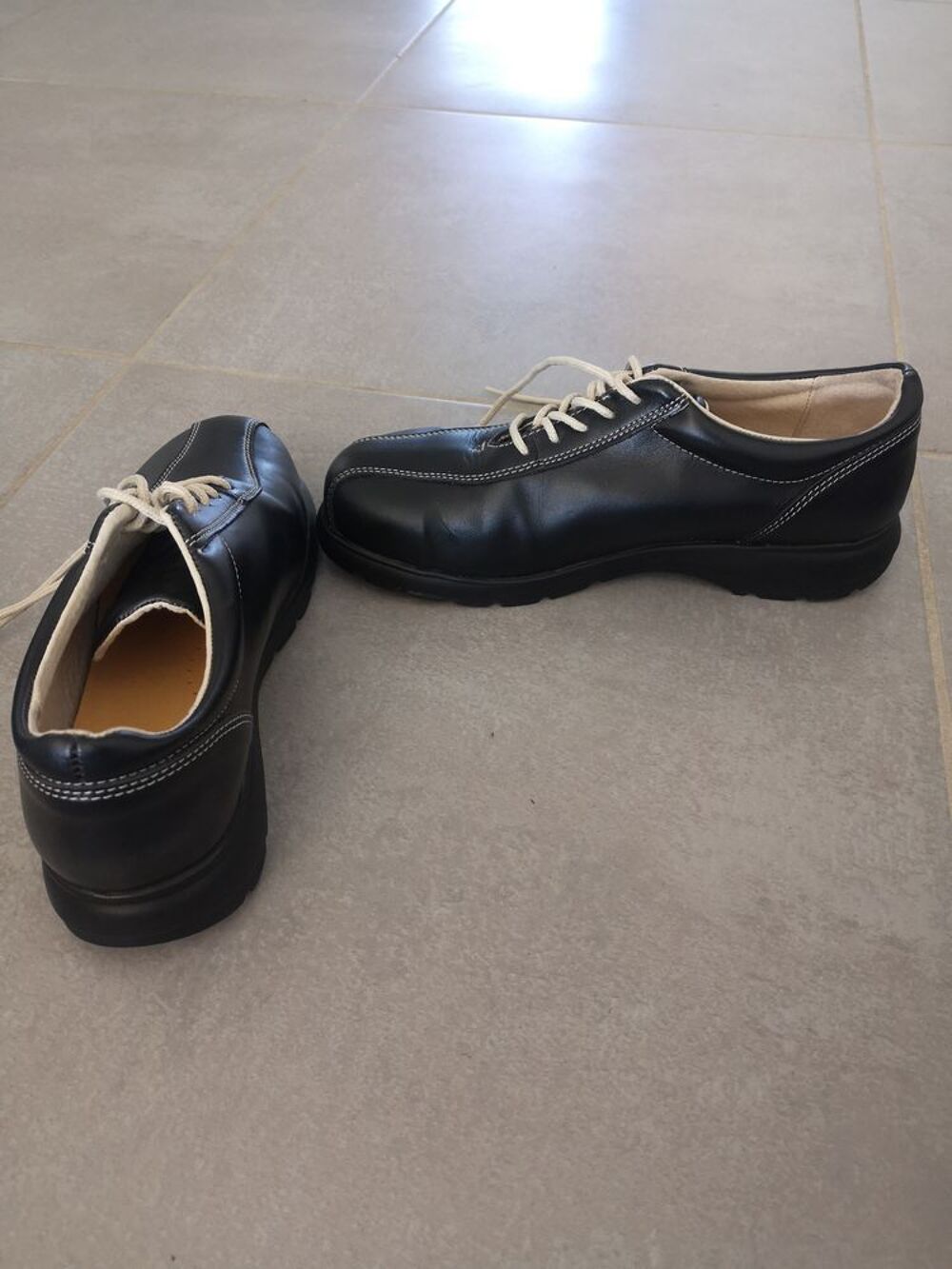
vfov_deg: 65.3
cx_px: 476
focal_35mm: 27
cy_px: 634
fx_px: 990
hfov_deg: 51.4
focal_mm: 3.95
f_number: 1.8
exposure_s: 1/50
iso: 125
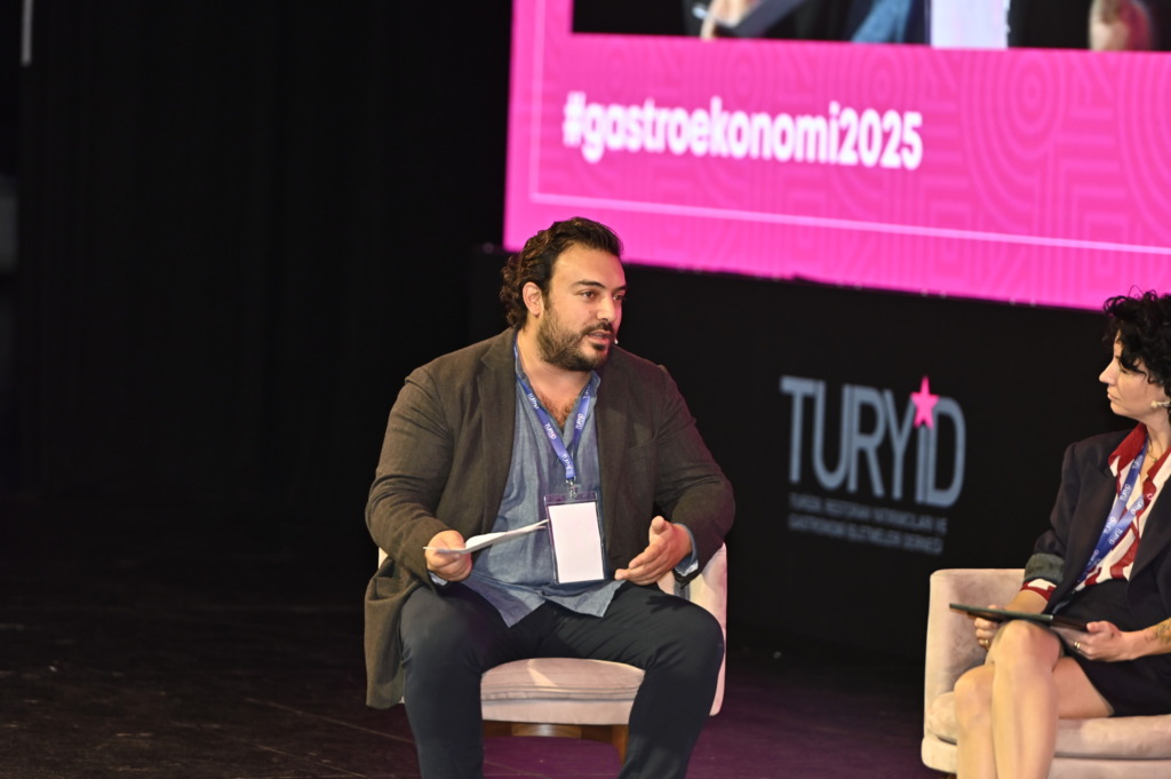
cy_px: 390
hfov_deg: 10.3
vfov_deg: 6.9
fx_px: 6500
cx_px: 586
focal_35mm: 200
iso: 1000
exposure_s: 1/160
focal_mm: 200
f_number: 4
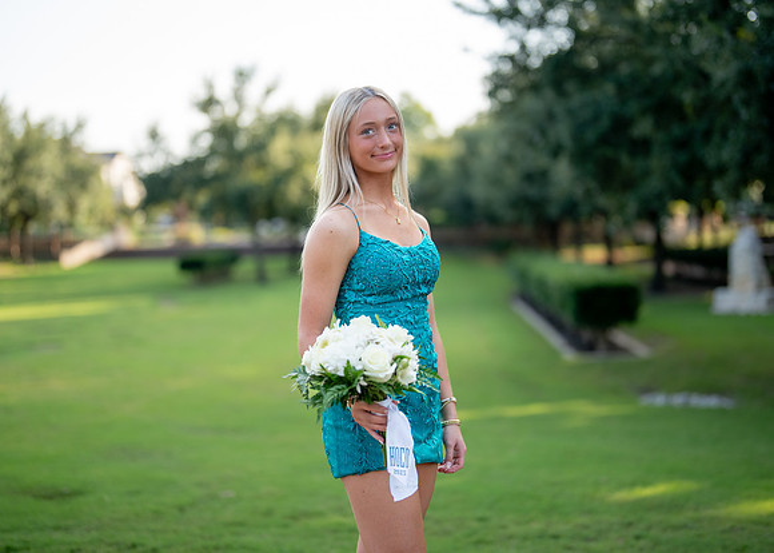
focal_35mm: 56
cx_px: 391
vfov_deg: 25.2
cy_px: 267
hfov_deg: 34.8
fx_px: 1234
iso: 200
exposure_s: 1/2500
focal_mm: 50
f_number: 1.2
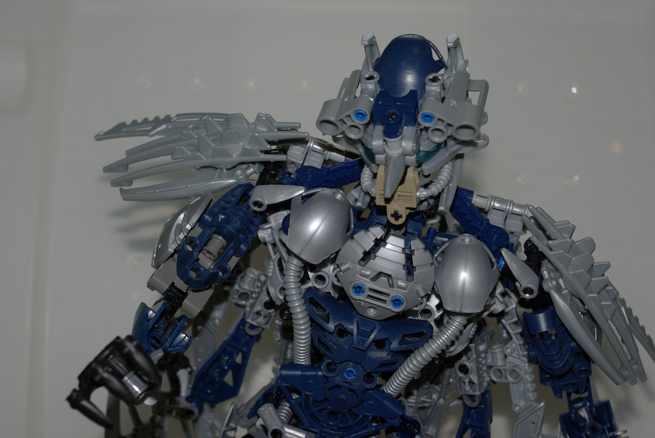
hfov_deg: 24.6
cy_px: 219
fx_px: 1503
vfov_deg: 16.6
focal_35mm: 82
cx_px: 328
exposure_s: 1/60
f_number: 8
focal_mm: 55
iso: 400
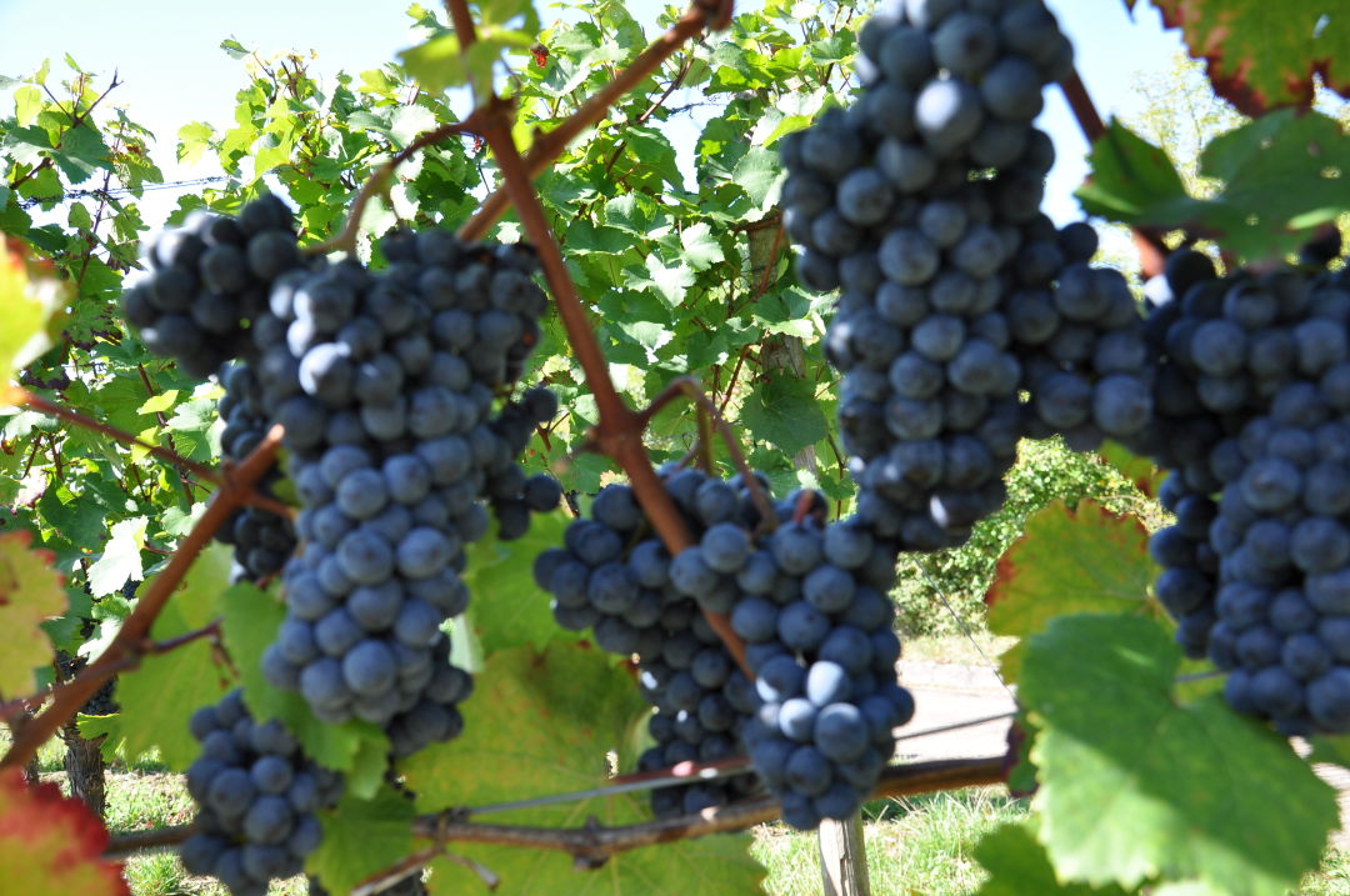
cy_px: 448
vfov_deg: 41.6
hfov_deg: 59.6
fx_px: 1180
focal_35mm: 32
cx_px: 675
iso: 200
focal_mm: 21
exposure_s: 1/125
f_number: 5.6
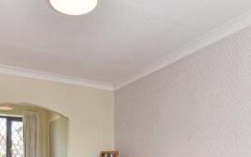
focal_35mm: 38
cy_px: 162
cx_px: 95
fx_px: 260
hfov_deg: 51.0
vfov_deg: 30.9
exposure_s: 1/80
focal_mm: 15
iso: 400
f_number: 8
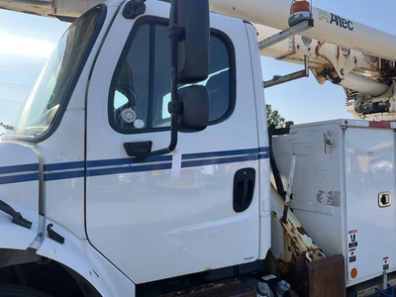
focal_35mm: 29
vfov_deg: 48.2
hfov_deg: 61.7
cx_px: 198
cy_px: 148
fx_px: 332
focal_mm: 3
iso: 25
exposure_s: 1/759
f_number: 1.8
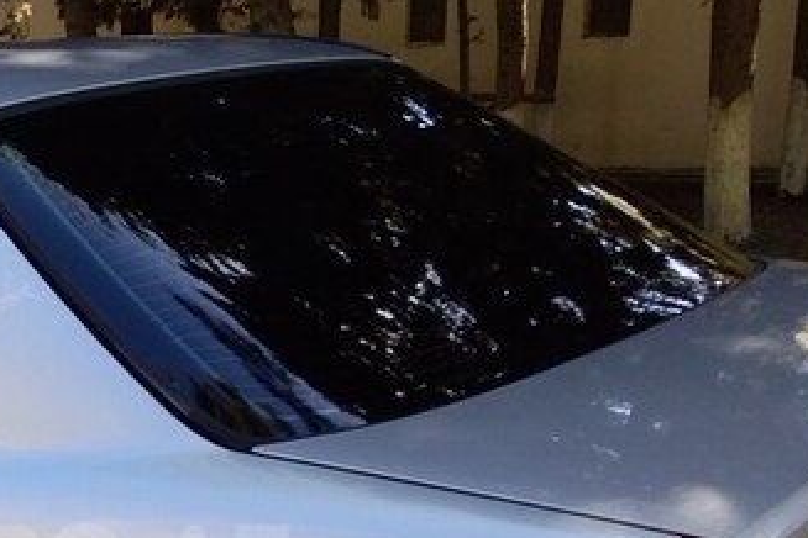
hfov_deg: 29.3
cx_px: 37
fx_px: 1459
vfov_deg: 20.2
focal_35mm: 65
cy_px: 561
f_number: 2.2
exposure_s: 1/205
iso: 40
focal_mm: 3.3
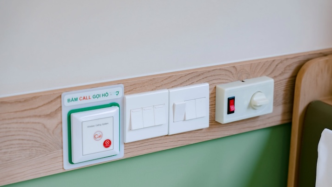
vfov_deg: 16.3
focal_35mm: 74
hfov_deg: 28.6
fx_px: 651
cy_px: 104
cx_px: 167
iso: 400
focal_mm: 70
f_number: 2.8
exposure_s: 1/200
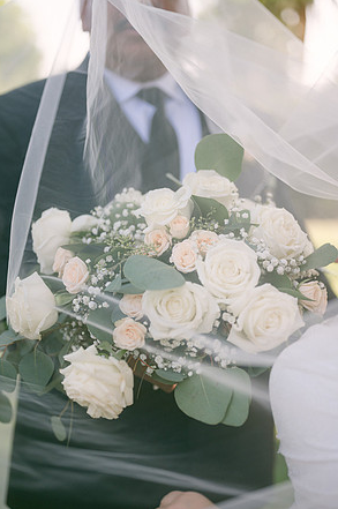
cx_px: 169
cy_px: 256
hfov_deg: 26.4
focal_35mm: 51
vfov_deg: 38.9
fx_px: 720
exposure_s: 1/1250
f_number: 1.8
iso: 160
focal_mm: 50
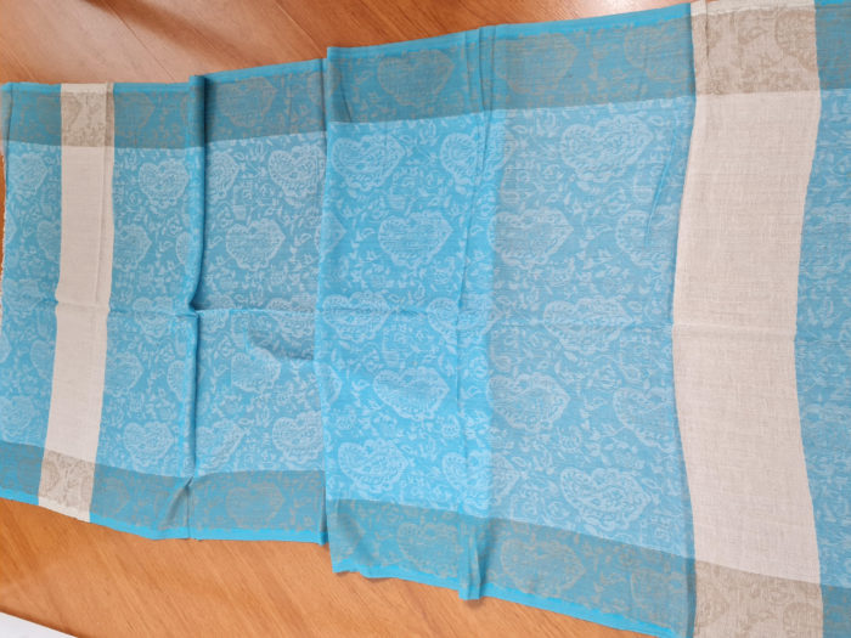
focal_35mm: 26
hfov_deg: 67.3
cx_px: 426
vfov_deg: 53.1
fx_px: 639
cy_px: 319
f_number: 1.8
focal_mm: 5.4
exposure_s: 1/40
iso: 250
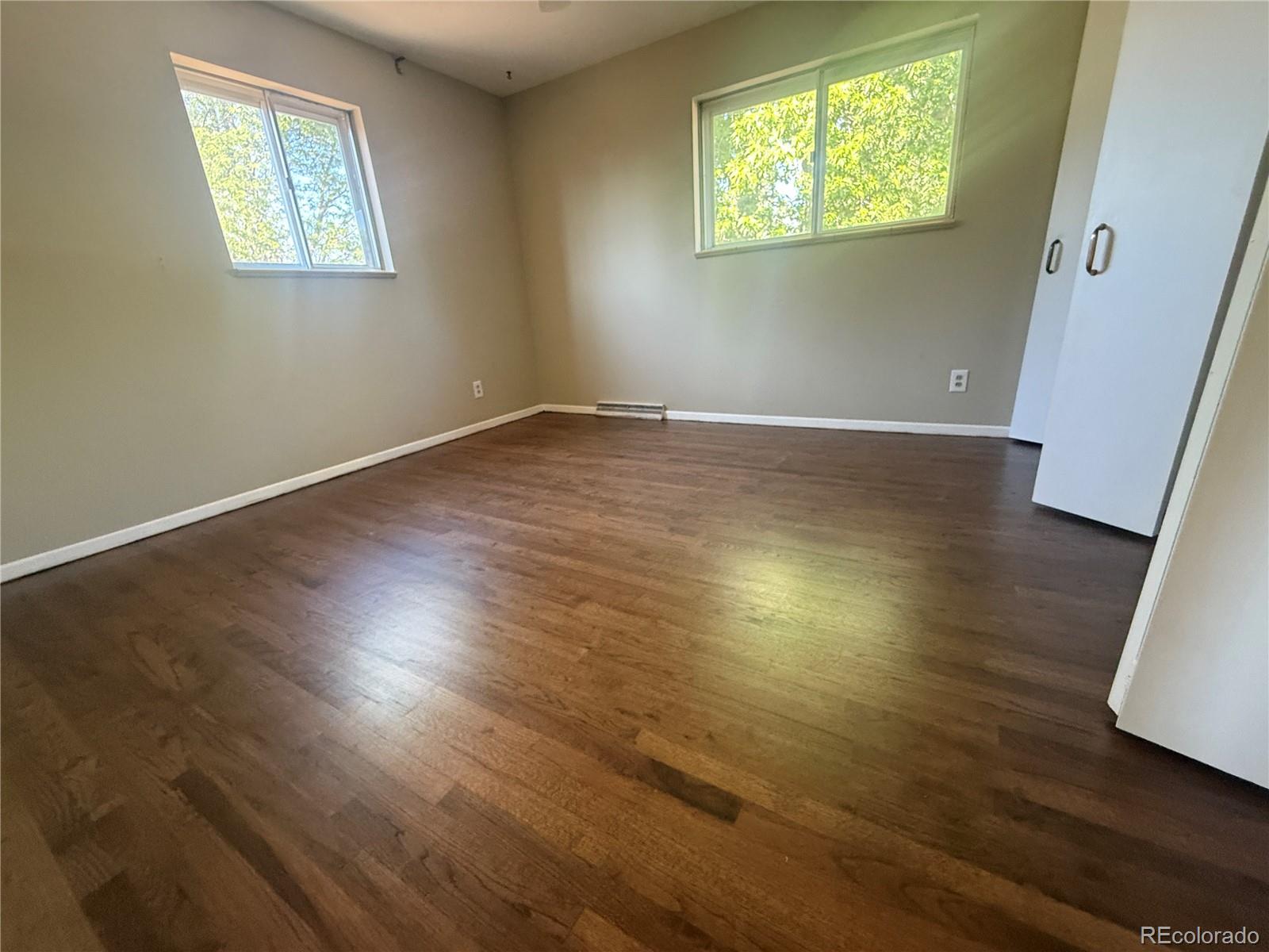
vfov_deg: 85.7
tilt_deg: -18.1
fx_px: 513
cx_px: 634
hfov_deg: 102.1
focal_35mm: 14
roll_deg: +3.9
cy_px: 476
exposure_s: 1/60
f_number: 2.2
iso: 500
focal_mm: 2.22
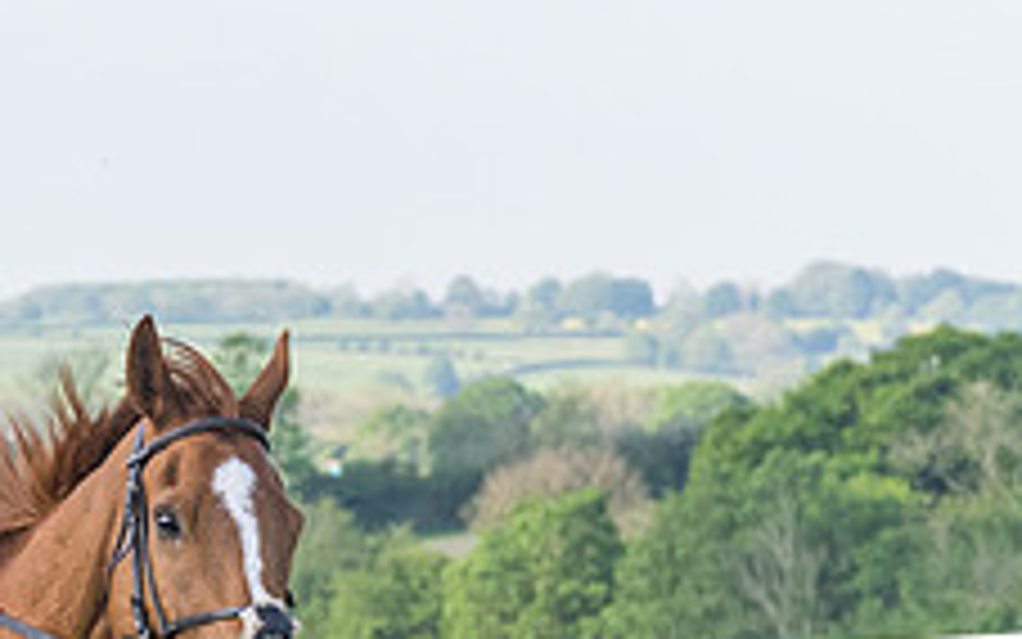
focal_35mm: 364
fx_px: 10141
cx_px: -309
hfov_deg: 5.7
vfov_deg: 3.6
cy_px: 949
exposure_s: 1/2500
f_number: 4
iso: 800
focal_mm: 70
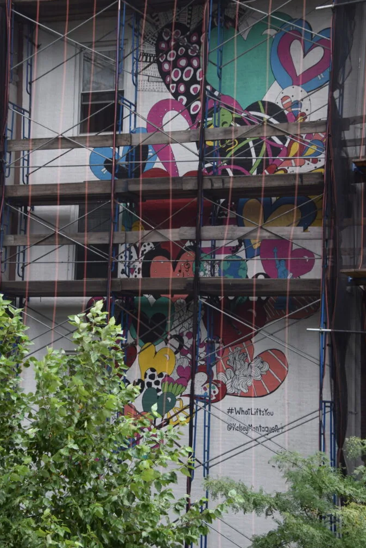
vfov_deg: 26.7
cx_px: 182
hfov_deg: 17.9
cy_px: 273
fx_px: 1159
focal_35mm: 76
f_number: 7.1
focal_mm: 50
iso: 400
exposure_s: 1/200
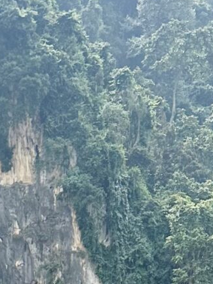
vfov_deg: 11.7
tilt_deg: +6.6
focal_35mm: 142
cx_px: -153
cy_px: 652
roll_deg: -0.8
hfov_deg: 10.0
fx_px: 1164
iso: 80
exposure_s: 1/2469
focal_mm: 6.86
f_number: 1.78
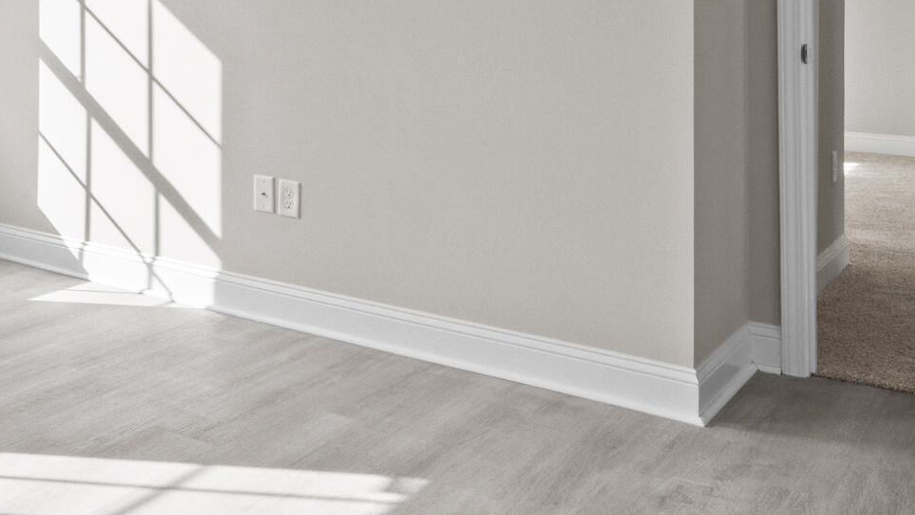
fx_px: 1116
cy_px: -35
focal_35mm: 46
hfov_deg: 39.2
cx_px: -6
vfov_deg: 24.4
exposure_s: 1/60
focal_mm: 14
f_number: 7.1
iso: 640
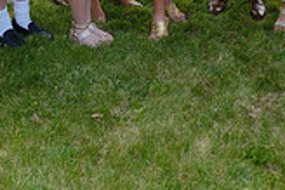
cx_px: 189
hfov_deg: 22.1
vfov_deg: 13.5
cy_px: -133
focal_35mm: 92
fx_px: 728
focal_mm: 17
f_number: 4.5
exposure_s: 1/500
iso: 200
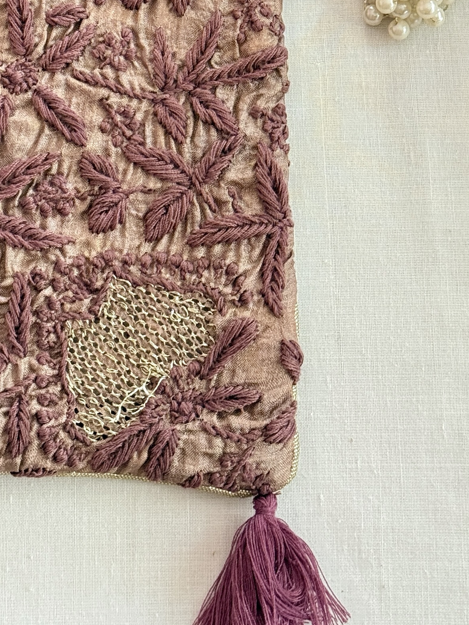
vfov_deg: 20.8
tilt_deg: -73.5
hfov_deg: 16.0
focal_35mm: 92
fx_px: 1662
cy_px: 39
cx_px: 132
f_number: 1.78
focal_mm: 6.76
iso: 400
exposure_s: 1/40
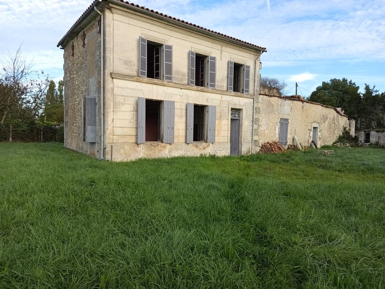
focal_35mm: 24
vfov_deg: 56.8
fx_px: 267
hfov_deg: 71.6
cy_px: 144
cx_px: 192
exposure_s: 1/171
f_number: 1.7
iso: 50
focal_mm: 5.24
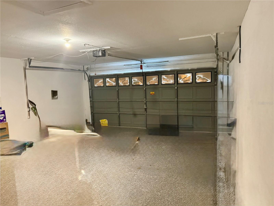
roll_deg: +2.6
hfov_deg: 71.6
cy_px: 103
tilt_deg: -6.8
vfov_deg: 56.8
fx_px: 190
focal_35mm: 24
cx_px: 137
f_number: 1.78
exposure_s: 1/40
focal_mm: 6.76
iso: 1000
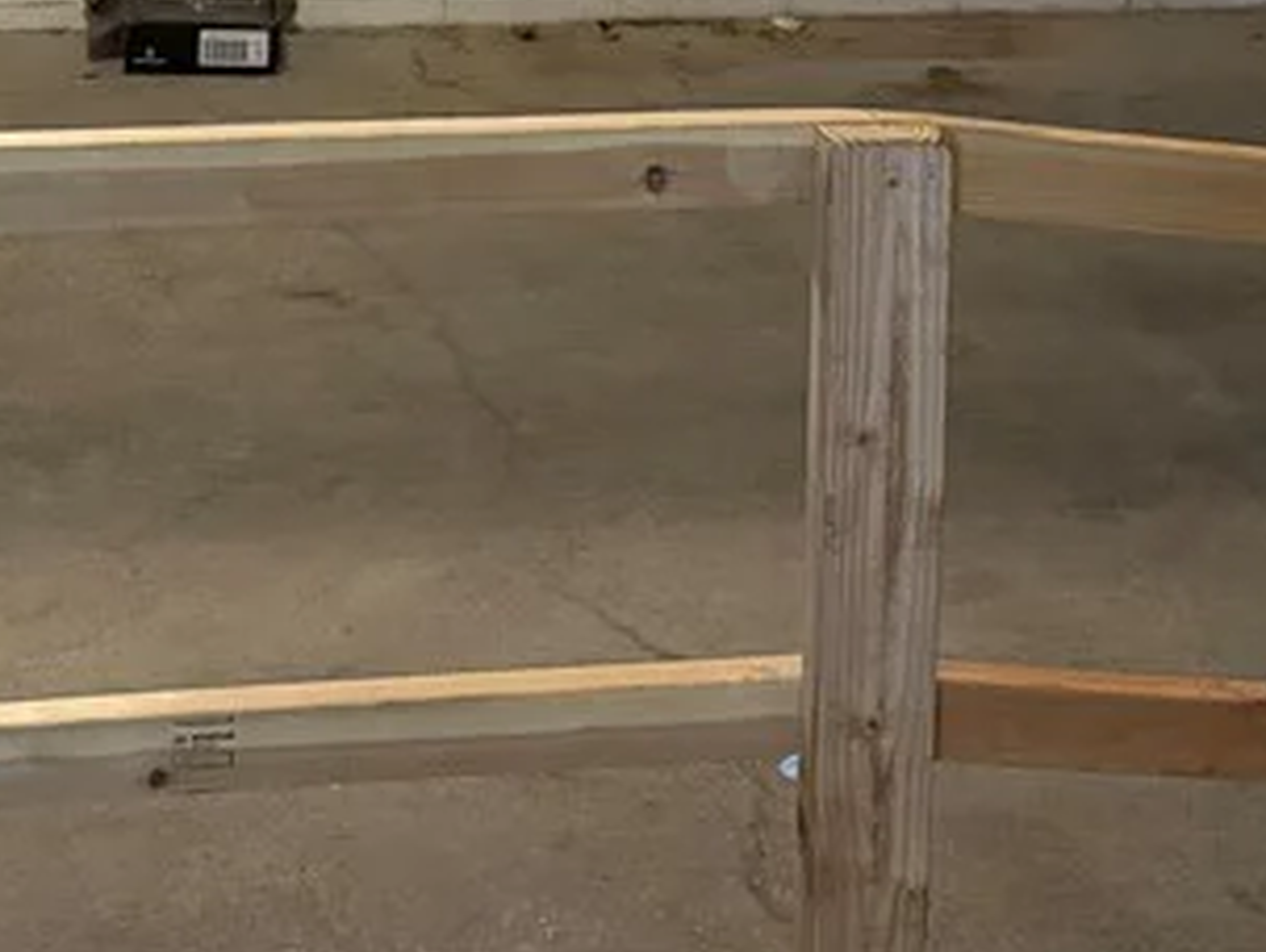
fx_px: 2966
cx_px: 226
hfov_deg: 23.7
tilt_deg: -11.6
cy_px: -213
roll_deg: -0.3
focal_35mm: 81
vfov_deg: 17.3
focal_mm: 6.76
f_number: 1.78
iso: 1000
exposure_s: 1/30
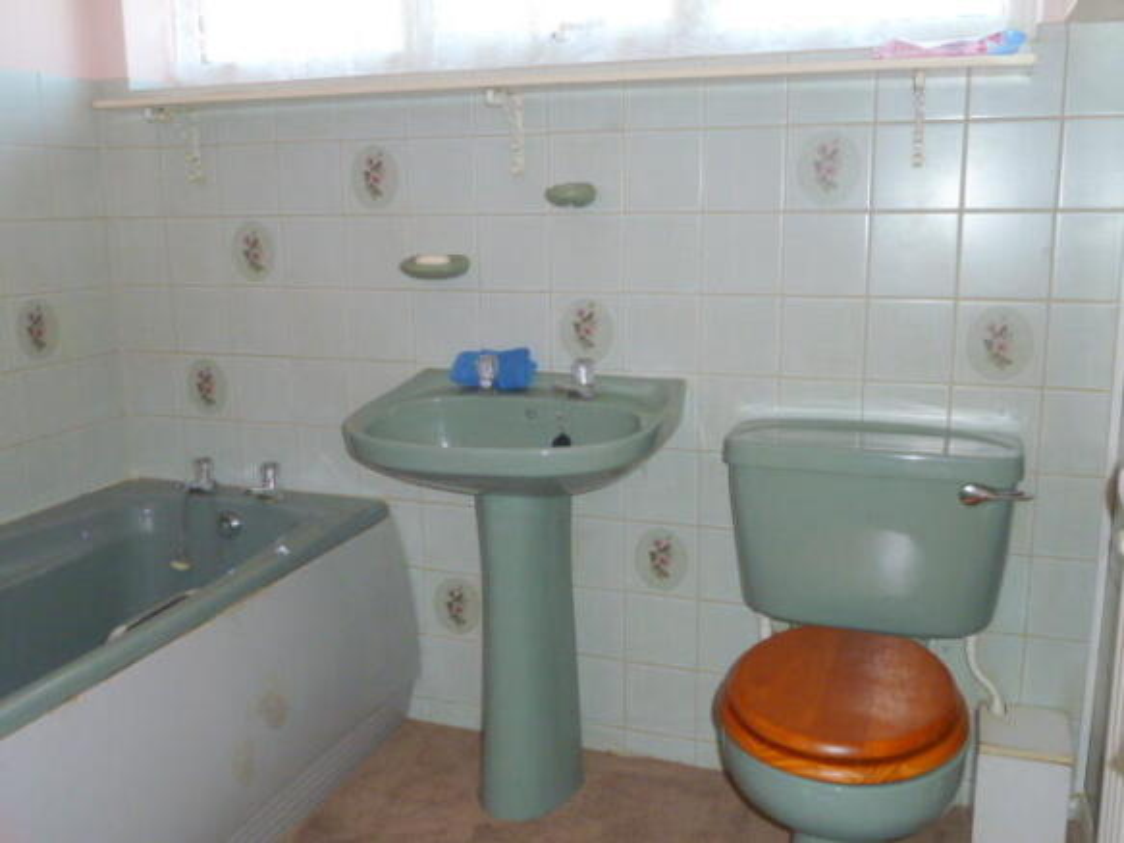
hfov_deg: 56.8
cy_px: 422
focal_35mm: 32
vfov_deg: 44.1
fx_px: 1039
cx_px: 562
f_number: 3.5
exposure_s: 1/30
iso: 250
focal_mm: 5.3
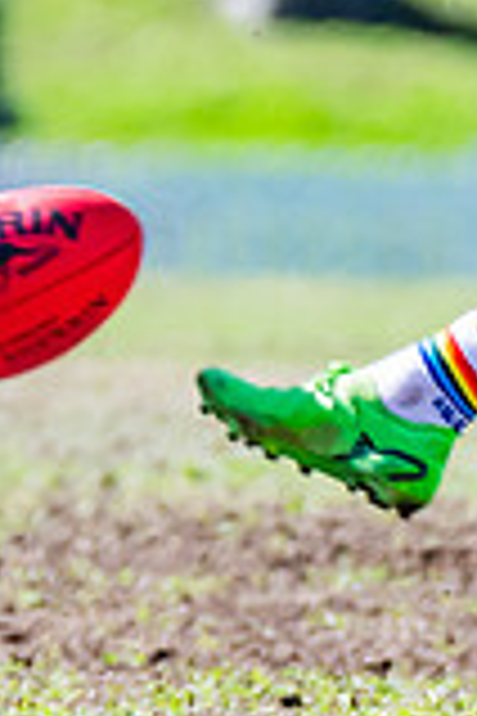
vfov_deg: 1.1
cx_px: 726
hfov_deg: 0.7
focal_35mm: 1944
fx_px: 38634
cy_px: -335
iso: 800
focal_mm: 360
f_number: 7.1
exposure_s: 1/1600
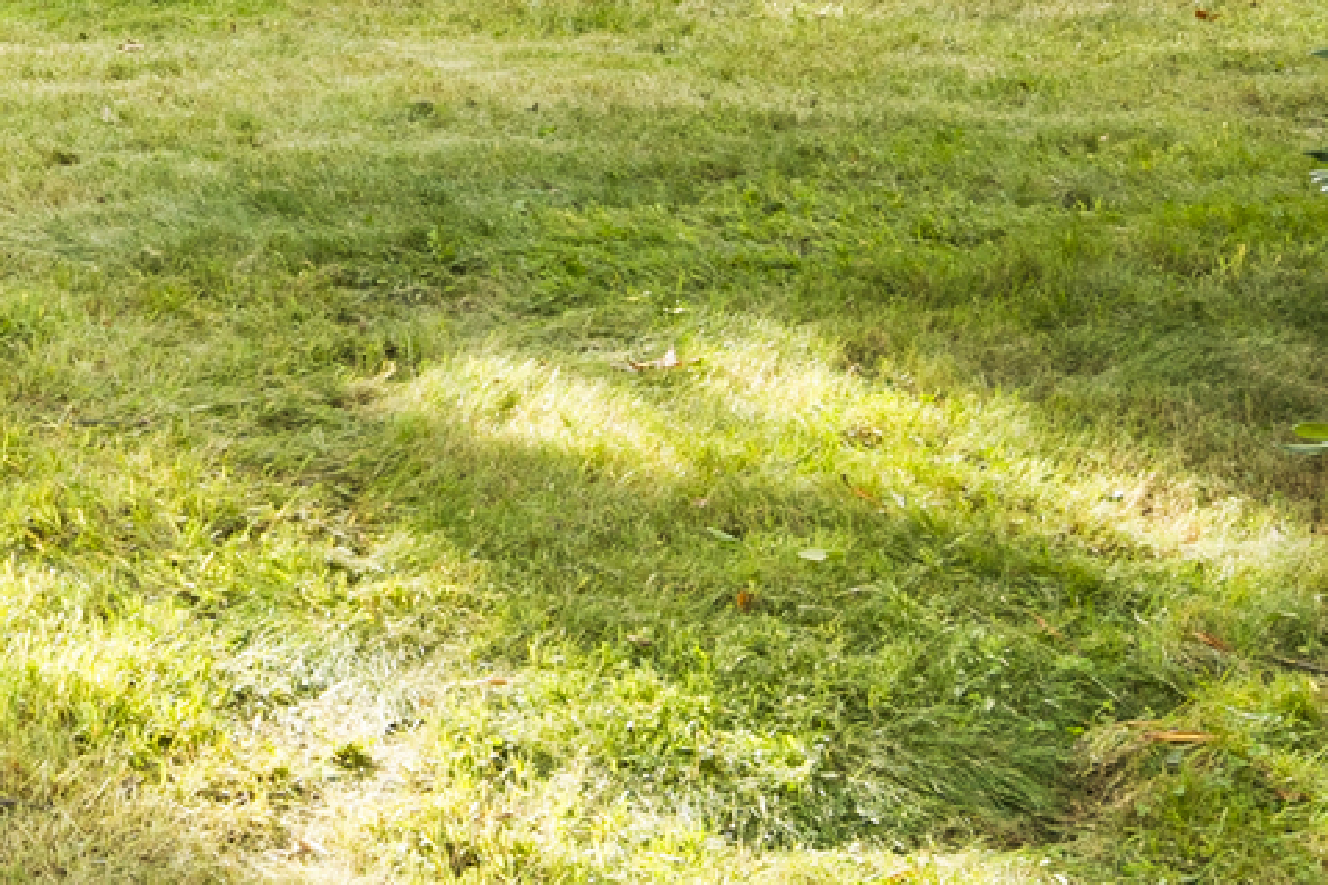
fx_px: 7338
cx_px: -53
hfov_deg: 10.2
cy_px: -735
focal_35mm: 199
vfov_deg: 6.7
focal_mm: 31
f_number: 9
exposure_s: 1/8
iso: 200
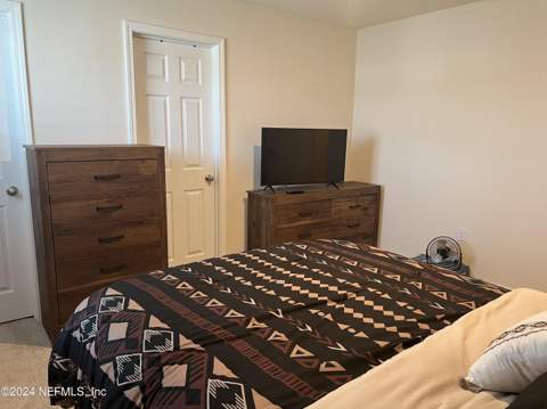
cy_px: 204
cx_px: 274
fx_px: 410
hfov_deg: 67.4
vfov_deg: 53.0
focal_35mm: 26
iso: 200
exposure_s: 1/60
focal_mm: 5.7
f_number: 1.5
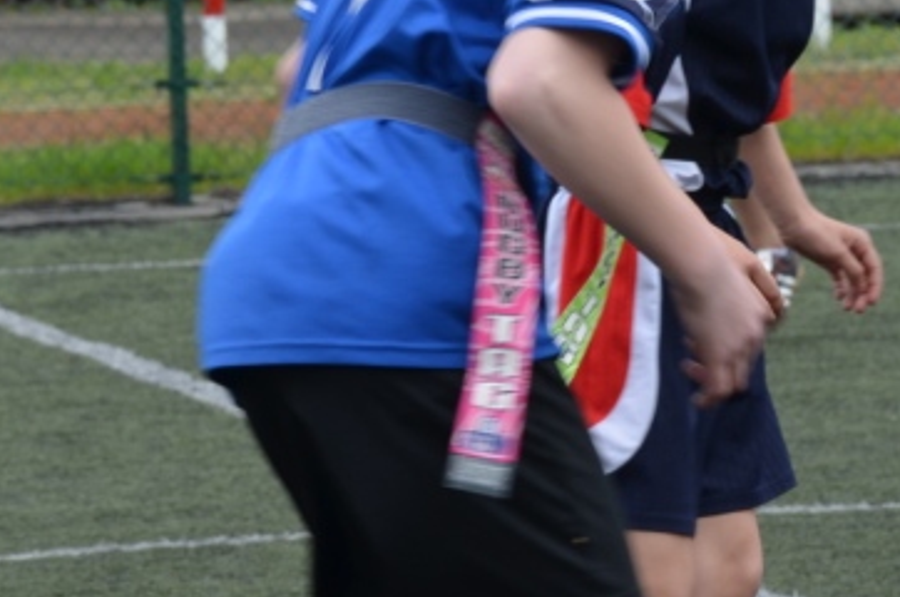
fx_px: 11116
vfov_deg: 3.1
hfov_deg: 4.6
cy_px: -132
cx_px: 527
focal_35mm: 445
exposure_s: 1/250
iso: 200
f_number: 8
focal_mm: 105
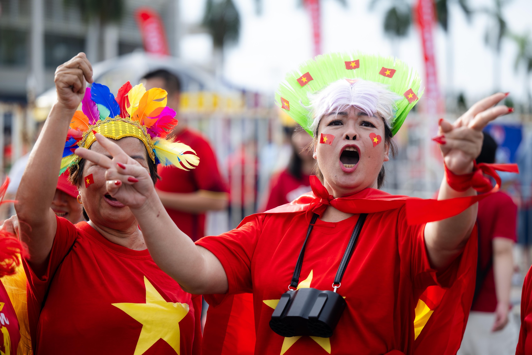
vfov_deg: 14.6
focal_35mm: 94
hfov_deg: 21.7
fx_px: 1389
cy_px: 178
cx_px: 266
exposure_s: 1/800
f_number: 2.8
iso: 200
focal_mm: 94
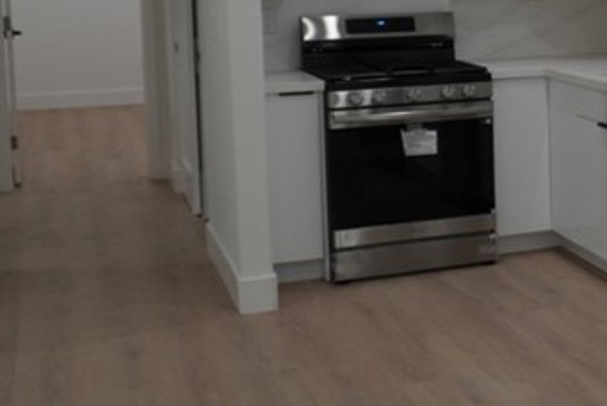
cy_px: 57
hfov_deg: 25.6
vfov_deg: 18.7
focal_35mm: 72
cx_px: 698
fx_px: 1215
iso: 320
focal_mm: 16
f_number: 4
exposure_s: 1/160
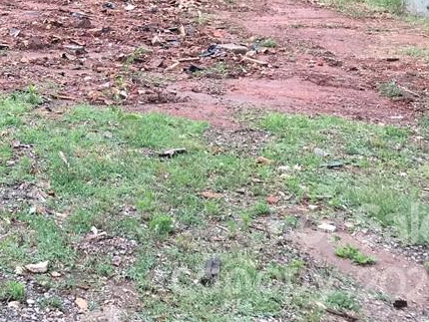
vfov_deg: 20.8
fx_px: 830
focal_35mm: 67
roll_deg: -2.8
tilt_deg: -8.1
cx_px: -42
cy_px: -36
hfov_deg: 26.7
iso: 20
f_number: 1.8
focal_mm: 3.99
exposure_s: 1/427
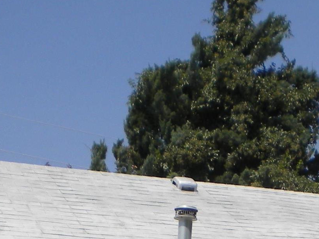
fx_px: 1216
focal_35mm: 132
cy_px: 445
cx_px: 259
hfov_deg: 14.8
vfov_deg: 10.5
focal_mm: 6.3
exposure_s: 1/963
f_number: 4.6
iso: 80
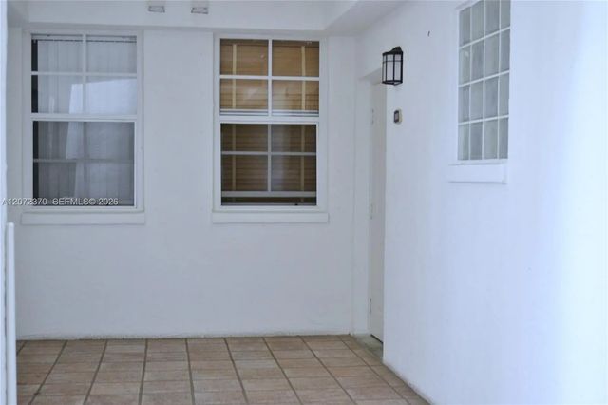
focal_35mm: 48
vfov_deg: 28.0
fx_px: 810
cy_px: 202
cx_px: 304
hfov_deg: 41.1
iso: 1100
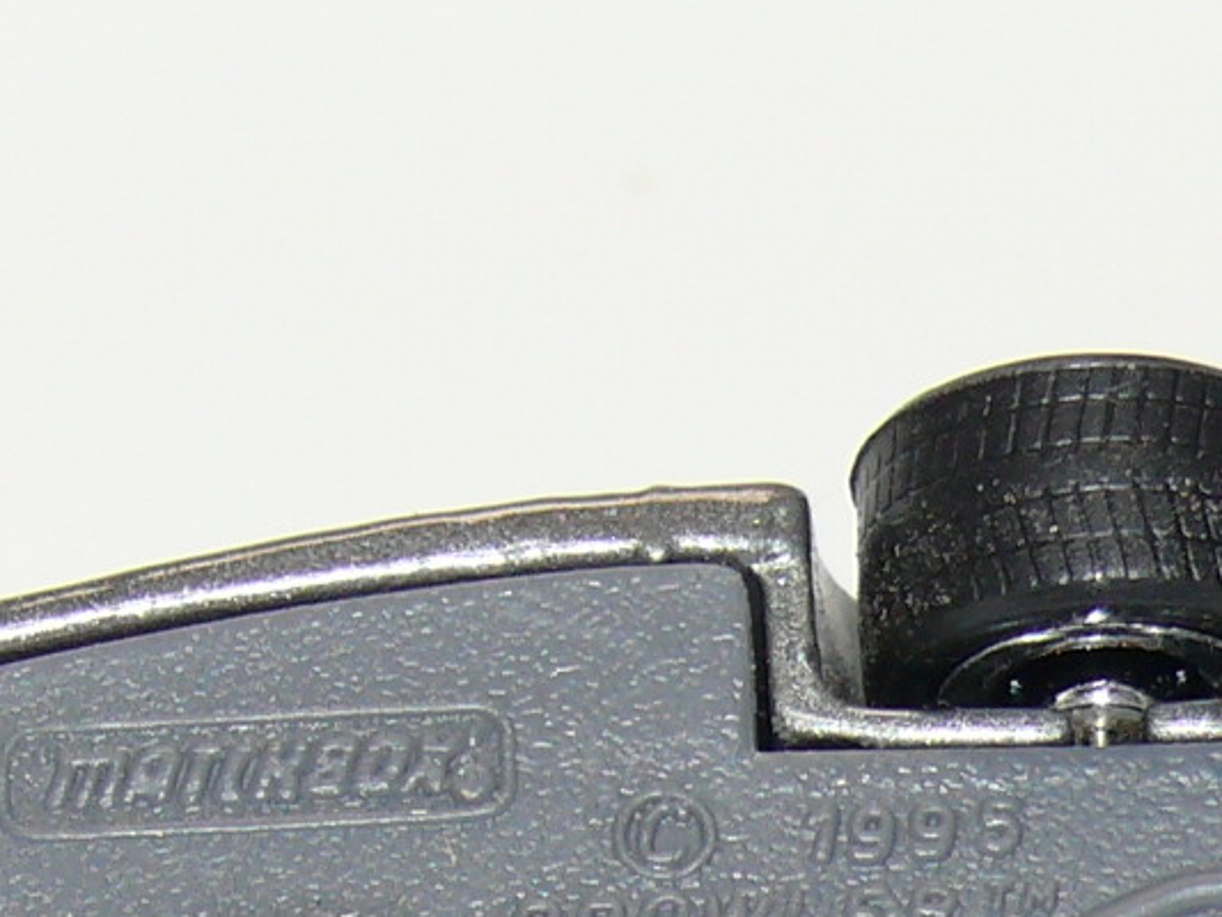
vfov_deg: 4.8
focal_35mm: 309
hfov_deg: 6.4
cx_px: 195
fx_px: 10911
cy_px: 1199
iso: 100
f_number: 4
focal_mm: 13.4
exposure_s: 1/30
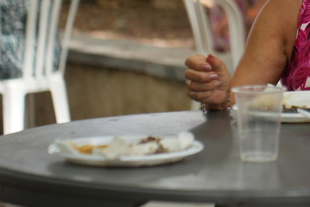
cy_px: -29
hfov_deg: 8.3
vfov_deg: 5.6
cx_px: 419
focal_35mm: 245
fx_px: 2110
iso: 160
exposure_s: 1/500
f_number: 2.8
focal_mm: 75
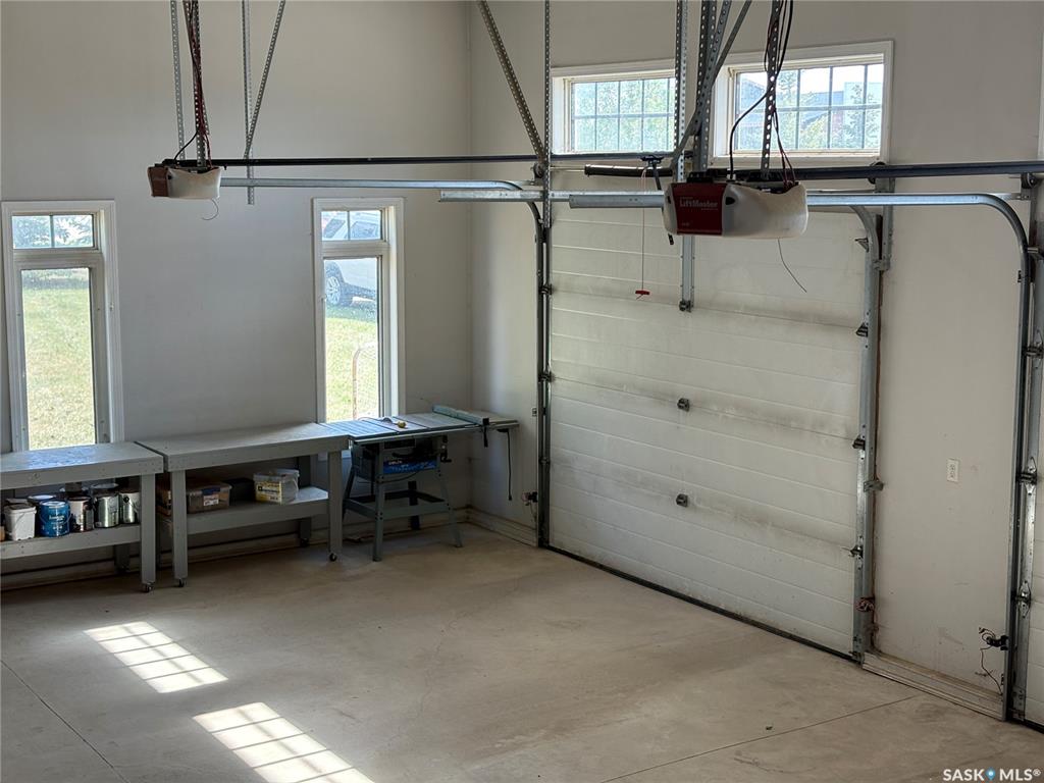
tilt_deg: -7.8
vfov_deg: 28.0
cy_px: 392
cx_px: 522
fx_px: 1568
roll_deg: +0.5
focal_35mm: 52
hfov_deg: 36.8
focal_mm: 5.96
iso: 50
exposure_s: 1/121
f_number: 1.6
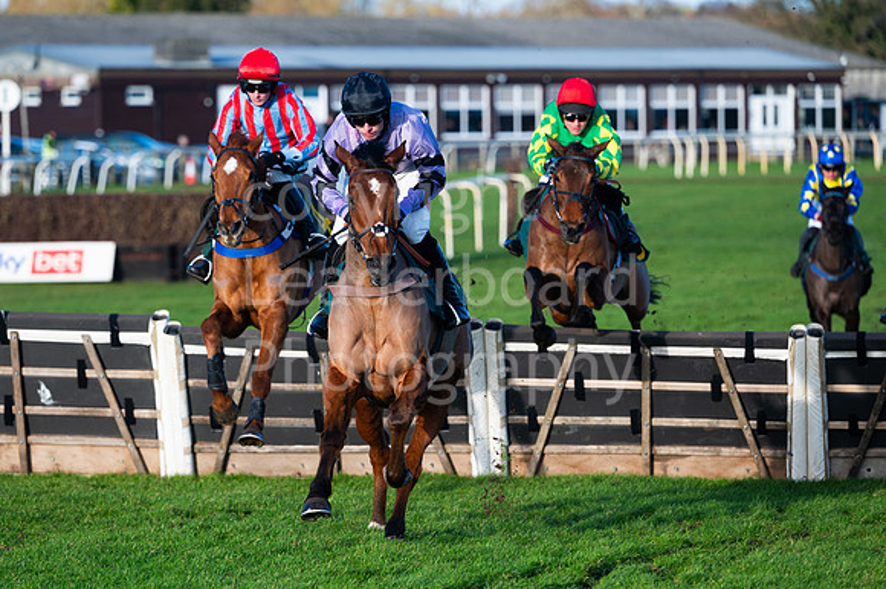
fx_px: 4970
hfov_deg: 10.2
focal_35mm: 202
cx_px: 410
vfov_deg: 6.8
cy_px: 284
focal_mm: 175
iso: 320
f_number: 3.5
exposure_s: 1/2500
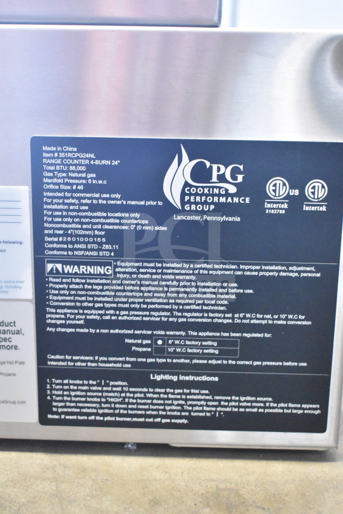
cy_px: 257
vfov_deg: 38.9
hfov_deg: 26.5
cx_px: 172
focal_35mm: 51
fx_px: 729
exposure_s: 1/50
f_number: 4.5
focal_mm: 34
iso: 11400
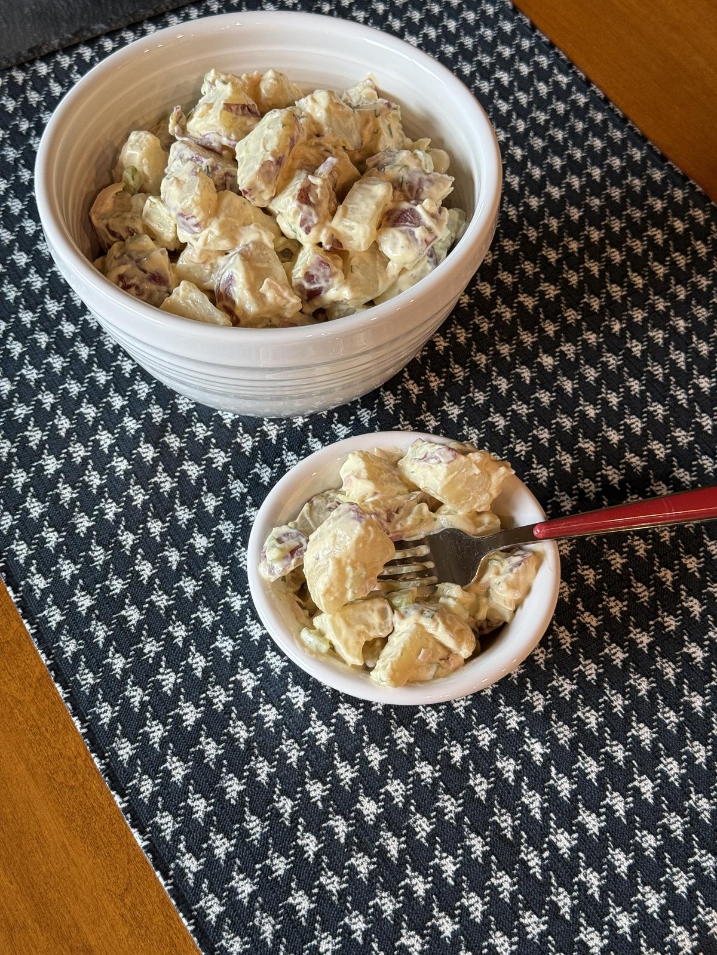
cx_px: 358
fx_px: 1326
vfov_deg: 39.7
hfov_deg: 30.3
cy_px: 478
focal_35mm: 48
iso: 100
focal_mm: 6.76
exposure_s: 1/60
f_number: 1.78
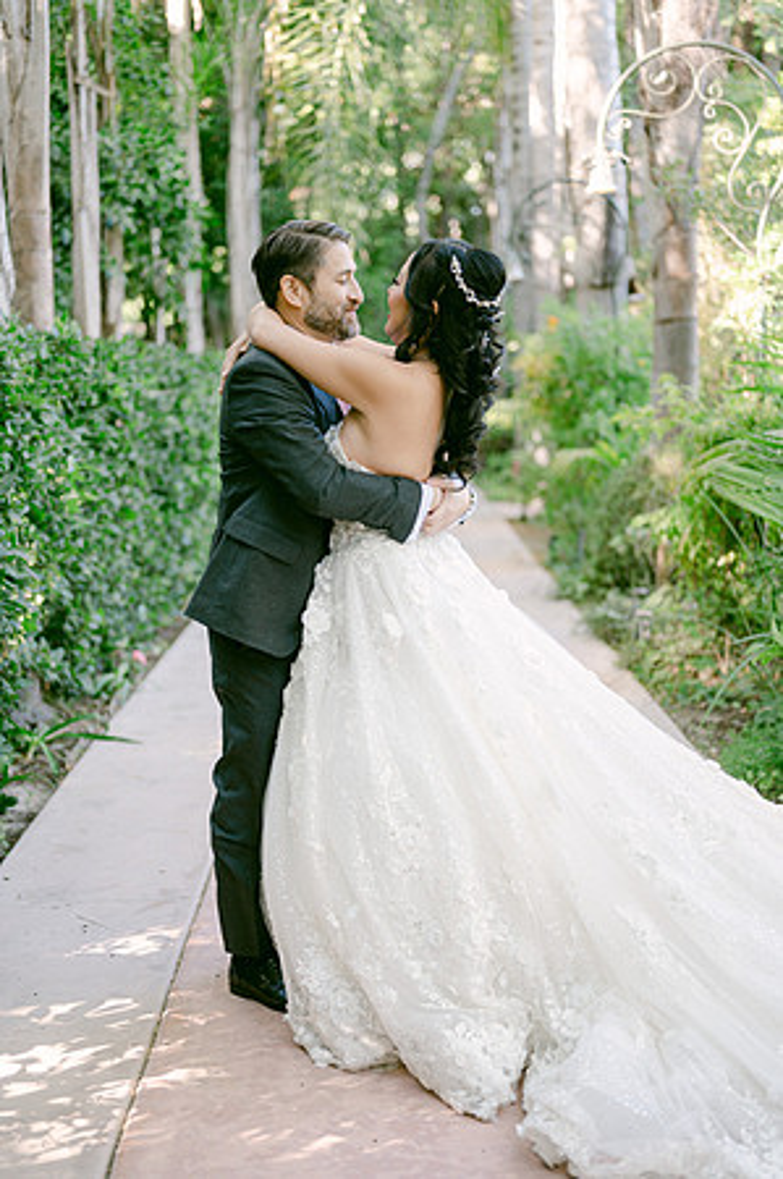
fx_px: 1635
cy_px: 590
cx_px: 392
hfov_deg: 26.9
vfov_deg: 39.6
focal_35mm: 50
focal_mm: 50
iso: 160
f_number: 2
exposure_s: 1/125
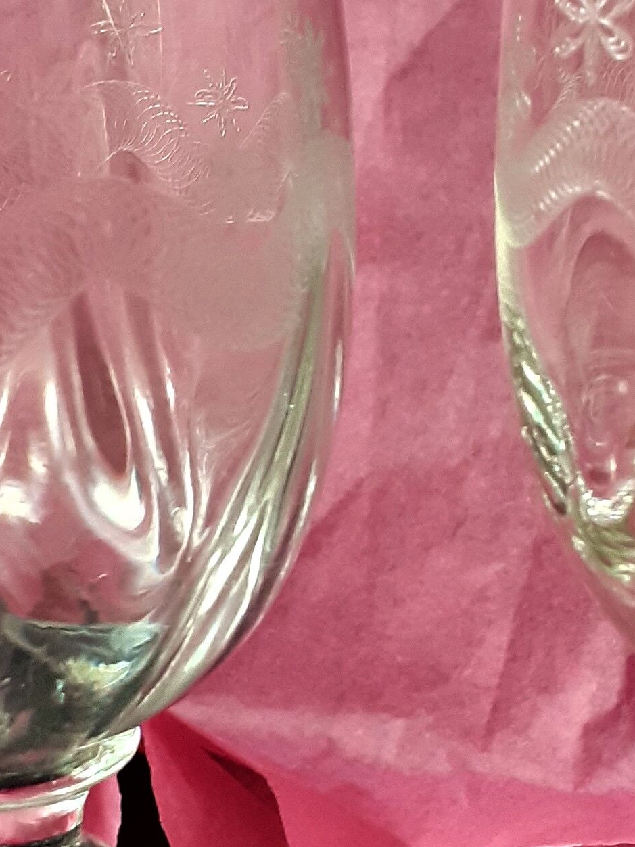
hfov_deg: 16.5
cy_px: 541
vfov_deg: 21.9
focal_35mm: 89
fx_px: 2177
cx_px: 467
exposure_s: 1/33
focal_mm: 3.6
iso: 250
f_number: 1.9
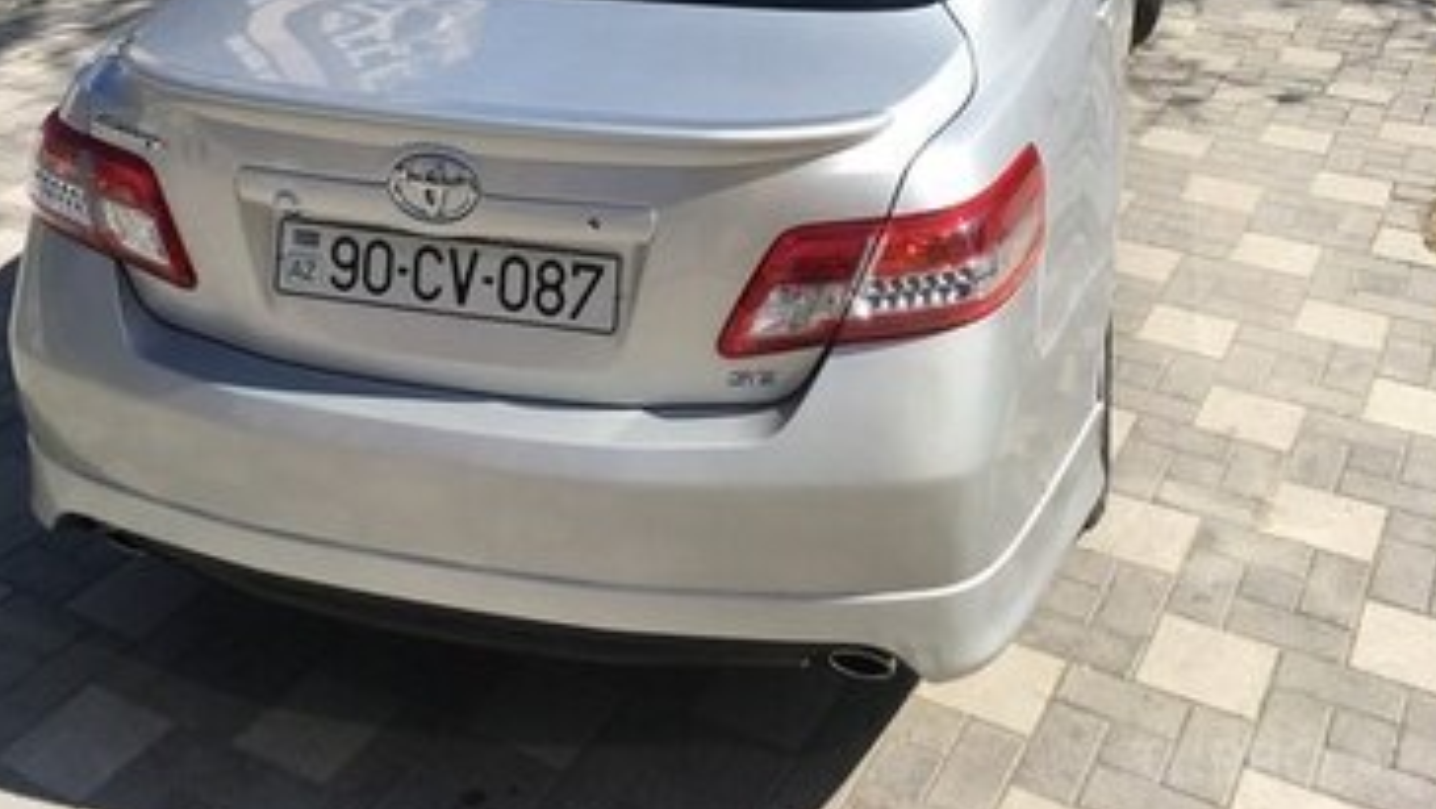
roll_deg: -0.6
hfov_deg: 47.3
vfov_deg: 25.1
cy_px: -146
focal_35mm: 43
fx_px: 1638
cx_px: 714
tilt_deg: -13.9
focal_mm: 4.15
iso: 25
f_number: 2.2
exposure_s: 1/1374
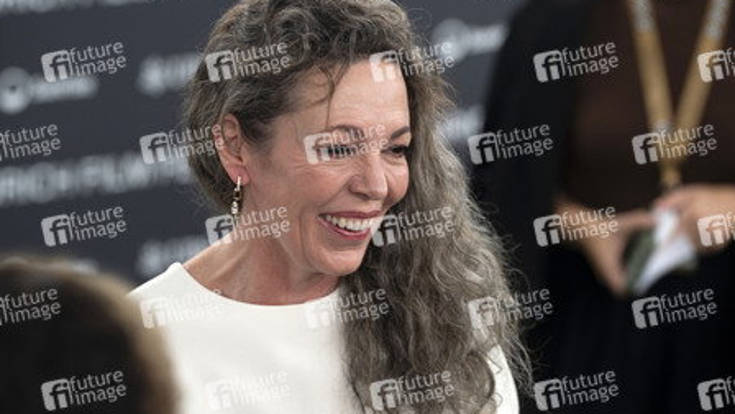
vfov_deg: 7.6
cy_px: 186
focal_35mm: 159
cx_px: 368
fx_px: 3099
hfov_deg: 13.5
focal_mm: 151
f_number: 4.5
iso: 400
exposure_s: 1/200
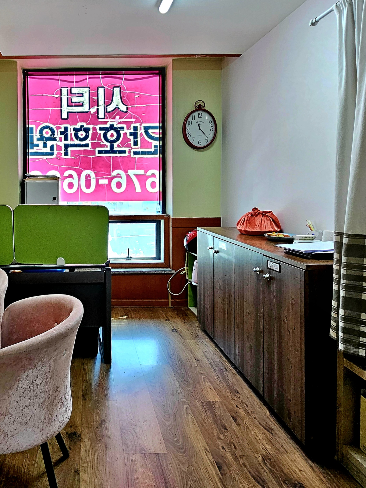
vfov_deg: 76.3
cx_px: 84
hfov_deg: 57.4
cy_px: 231
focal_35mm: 22
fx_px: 310
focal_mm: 2.2
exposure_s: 1/60.2
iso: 100
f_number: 2.2
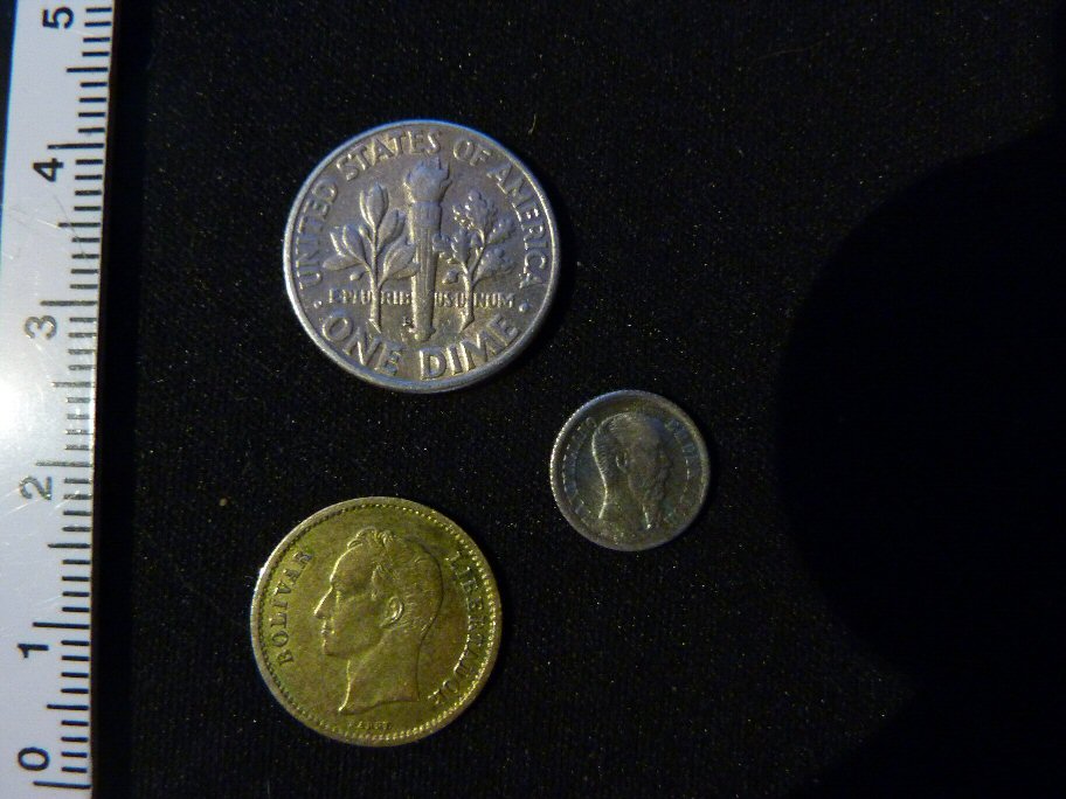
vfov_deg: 54.9
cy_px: 400
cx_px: 533
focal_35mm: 25
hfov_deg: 69.4
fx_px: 770
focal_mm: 4.1
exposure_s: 1/8
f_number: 3.3
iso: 400
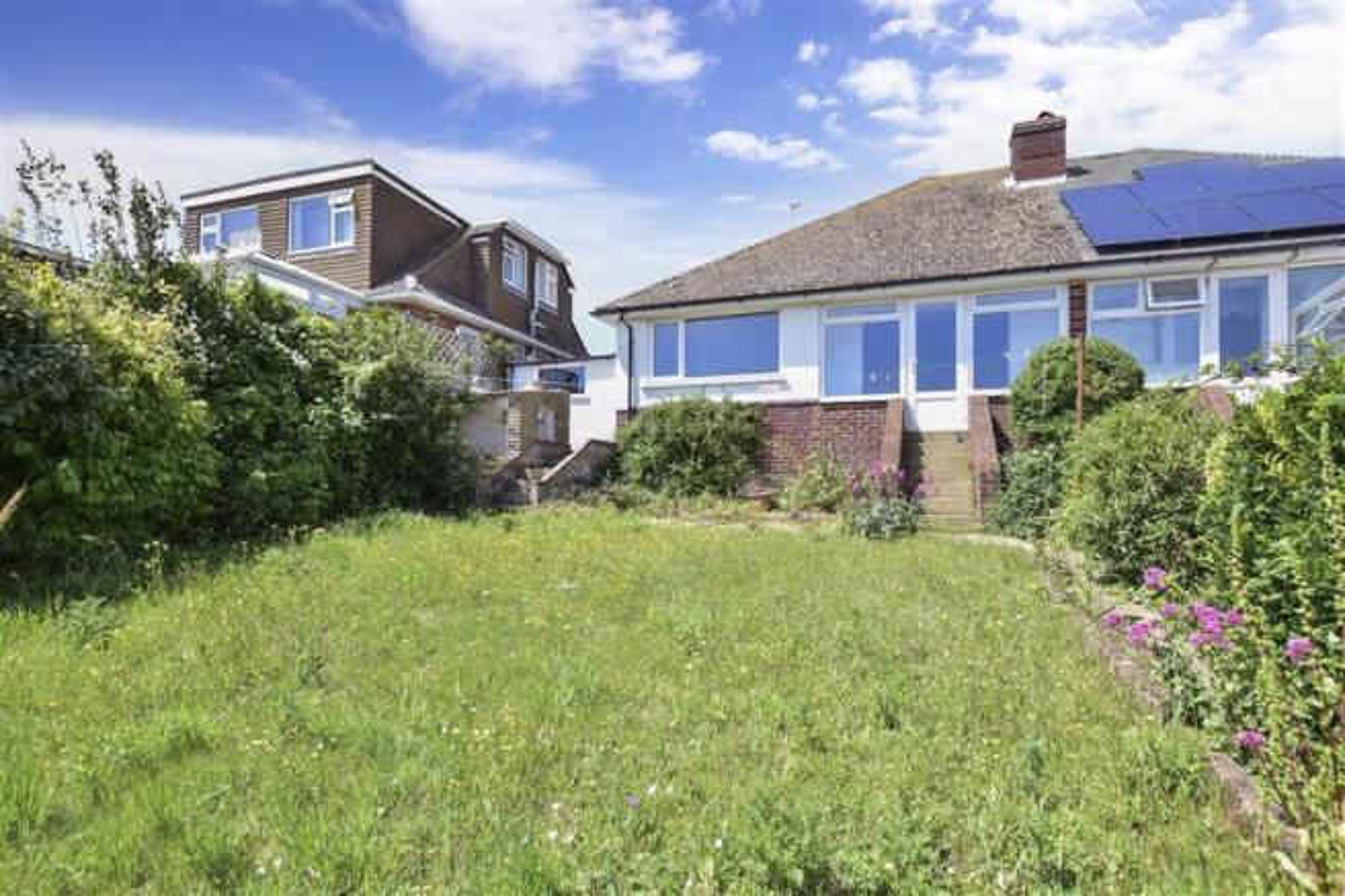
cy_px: 448
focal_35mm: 17
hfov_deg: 92.5
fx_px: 644
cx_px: 672
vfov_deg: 69.6
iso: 400
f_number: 10
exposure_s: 1/500
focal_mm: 11.5
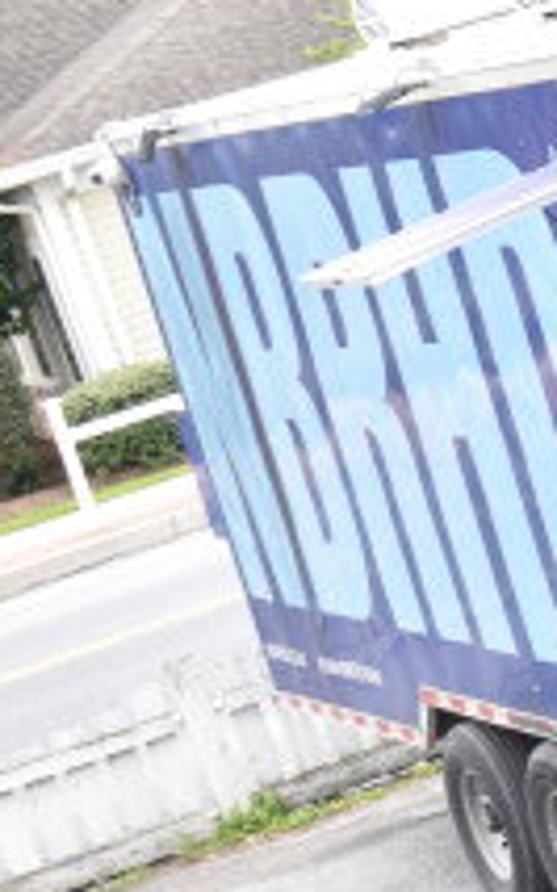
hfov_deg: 8.2
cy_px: 362
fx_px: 3621
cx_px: 1256
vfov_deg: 14.0
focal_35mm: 149
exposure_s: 1/125
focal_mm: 34
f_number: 5.6
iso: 200
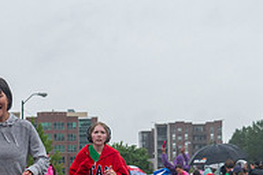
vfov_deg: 9.7
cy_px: 141
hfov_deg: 13.7
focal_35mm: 141
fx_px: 1030
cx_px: -133
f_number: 4
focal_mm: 46
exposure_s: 1/3200
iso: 1600
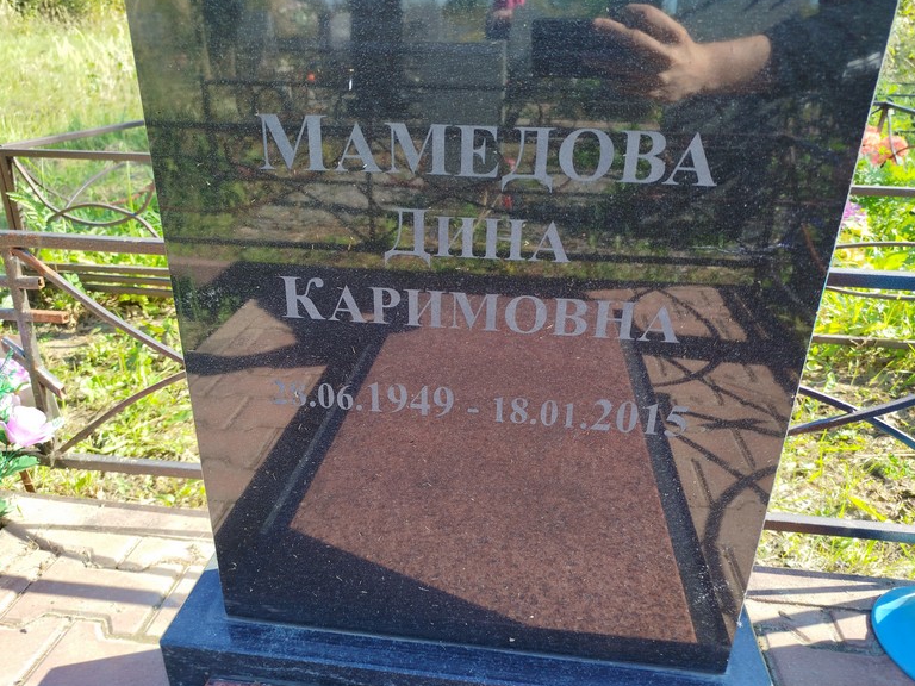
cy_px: 342
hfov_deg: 69.4
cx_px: 448
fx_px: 661
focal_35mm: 25
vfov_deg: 54.9
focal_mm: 5.31
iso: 50
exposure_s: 1/212
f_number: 1.7
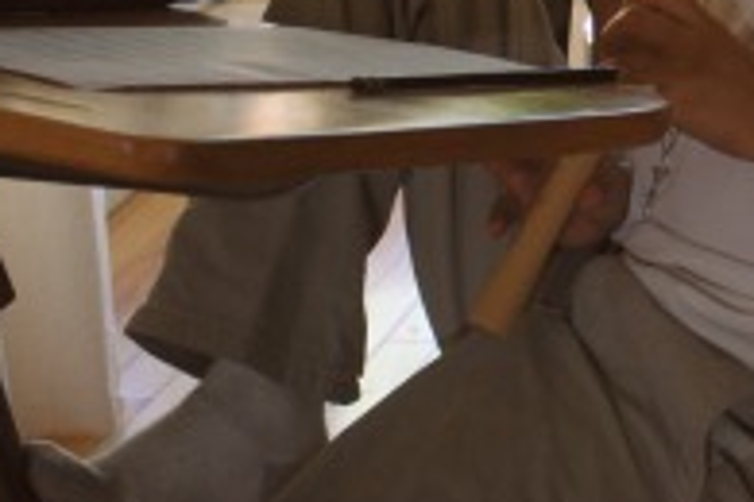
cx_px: 1052
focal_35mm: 167
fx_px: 3497
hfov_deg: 11.9
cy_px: -124
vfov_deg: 8.1
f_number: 5.3
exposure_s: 1/30
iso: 360
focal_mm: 38
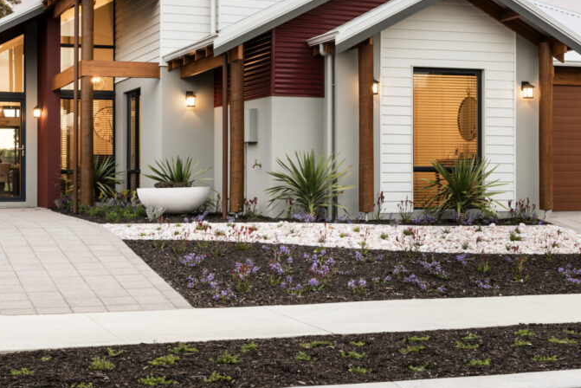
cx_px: 304
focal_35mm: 68
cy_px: 67
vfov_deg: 19.8
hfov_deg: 29.6
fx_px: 1098
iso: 125
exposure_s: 1/2
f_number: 11
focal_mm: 38
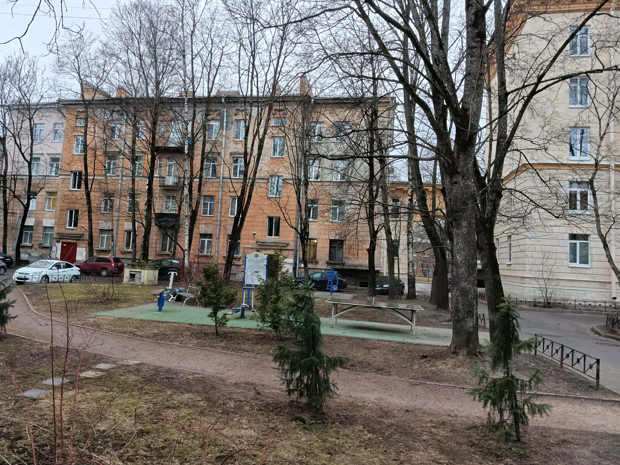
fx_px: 466
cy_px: 219
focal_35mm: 26
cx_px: 284
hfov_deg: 67.2
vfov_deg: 53.0
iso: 326
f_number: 1.7
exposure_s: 1/100
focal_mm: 5.24
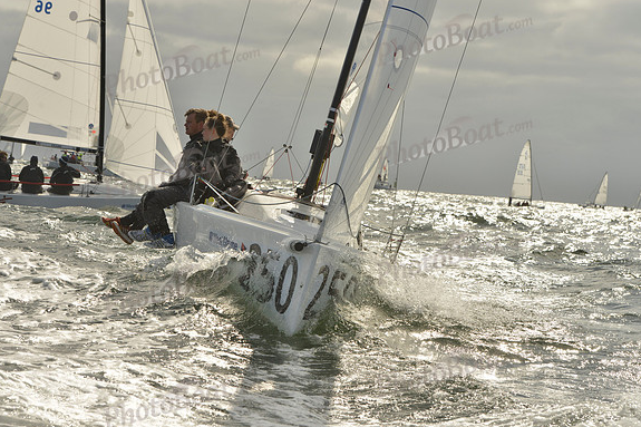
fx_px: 1887
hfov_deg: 19.3
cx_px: 319
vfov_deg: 12.9
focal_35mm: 106
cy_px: 214
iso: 400
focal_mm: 105
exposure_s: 1/2000
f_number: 11
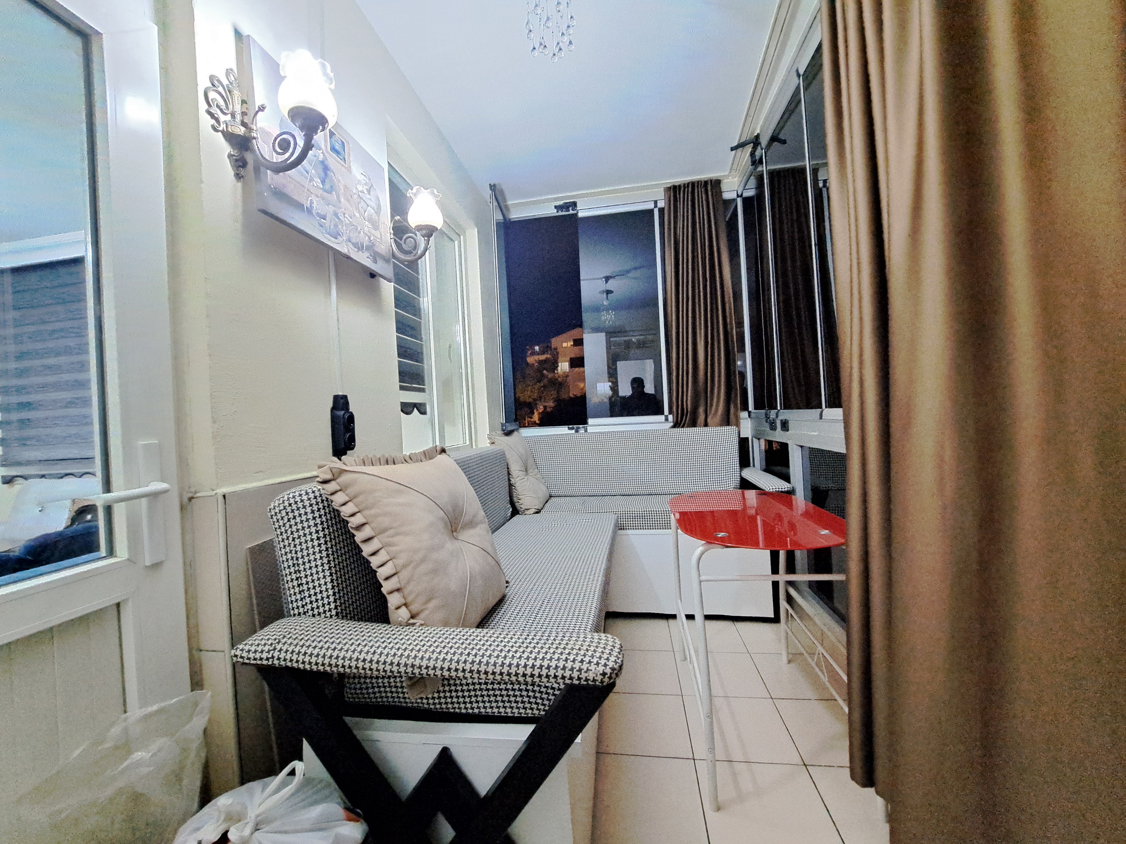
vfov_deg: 89.9
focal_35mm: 13
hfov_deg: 106.2
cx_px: 563
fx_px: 423
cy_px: 422
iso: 640
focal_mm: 1.74
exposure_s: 1/20
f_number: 2.2
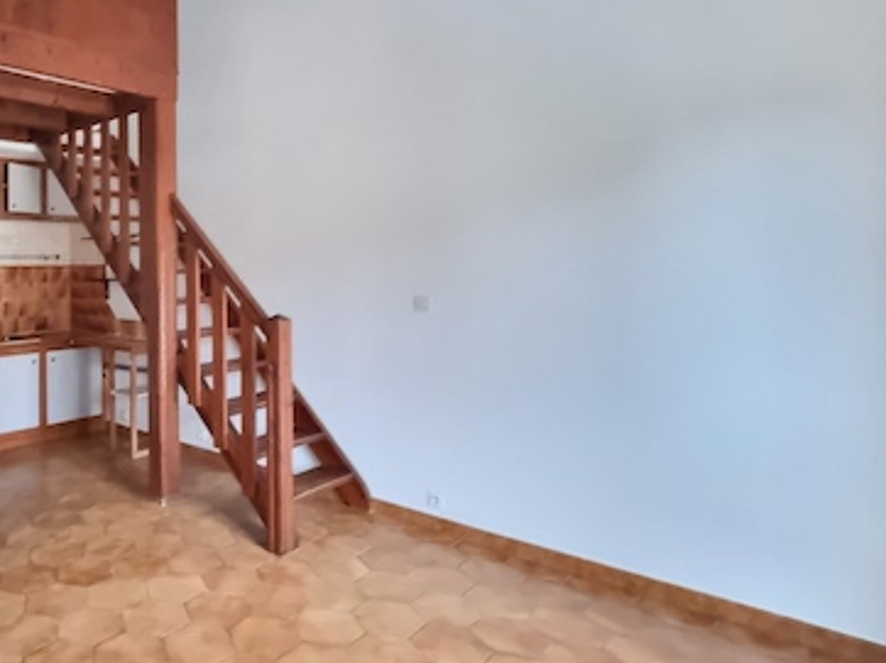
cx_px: 196
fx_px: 588
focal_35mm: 23
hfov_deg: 68.0
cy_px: 235
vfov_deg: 57.8
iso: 2000
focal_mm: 2.2
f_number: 2.2
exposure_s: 1/25
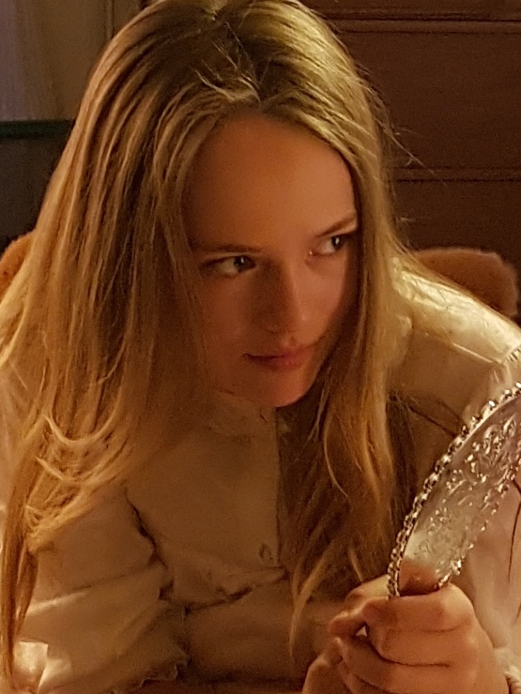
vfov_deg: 65.3
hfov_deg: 51.3
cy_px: 349
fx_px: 542
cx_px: 268
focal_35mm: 27
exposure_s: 1/20
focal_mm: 4.2
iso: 200
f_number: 1.7
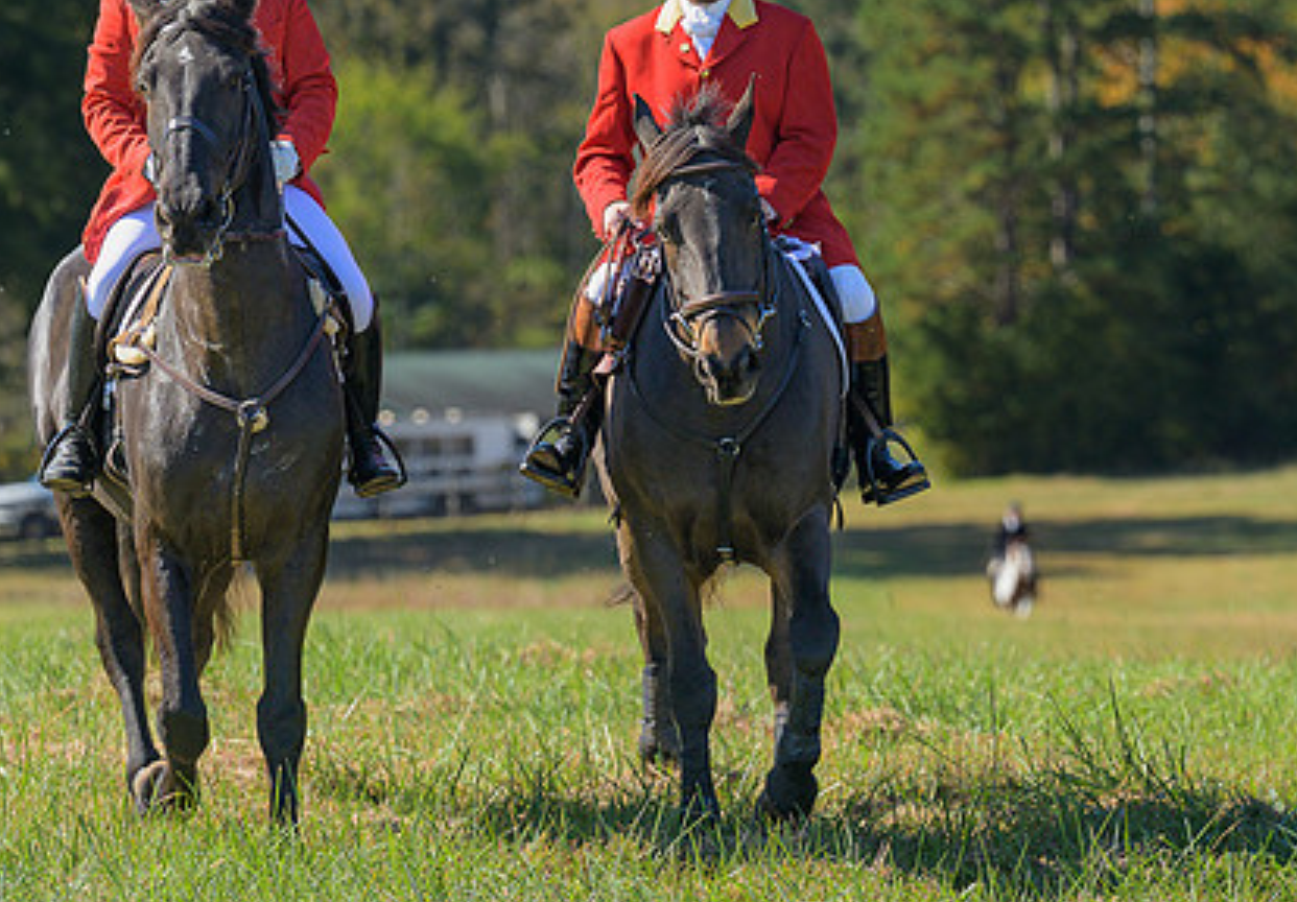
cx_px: 684
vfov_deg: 5.1
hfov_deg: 7.3
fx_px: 10114
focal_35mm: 277
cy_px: 271
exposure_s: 1/800
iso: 200
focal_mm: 160
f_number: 4
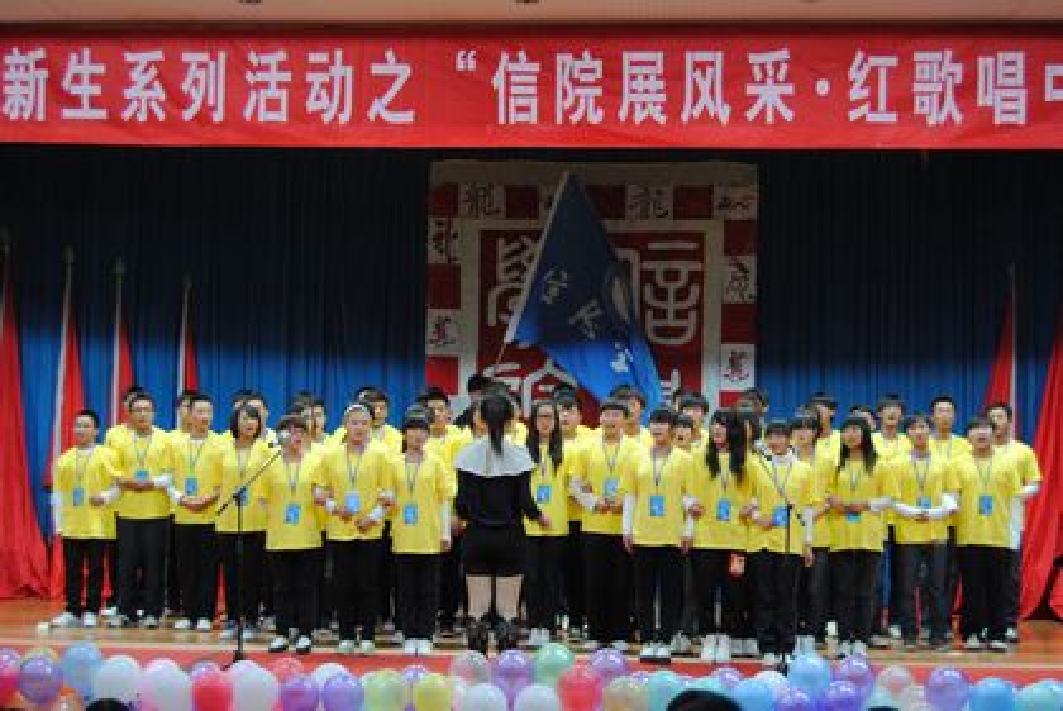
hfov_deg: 35.0
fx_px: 1685
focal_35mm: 57
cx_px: 532
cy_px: 356
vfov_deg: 23.8
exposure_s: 1/30
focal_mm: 38
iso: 720
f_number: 4.8
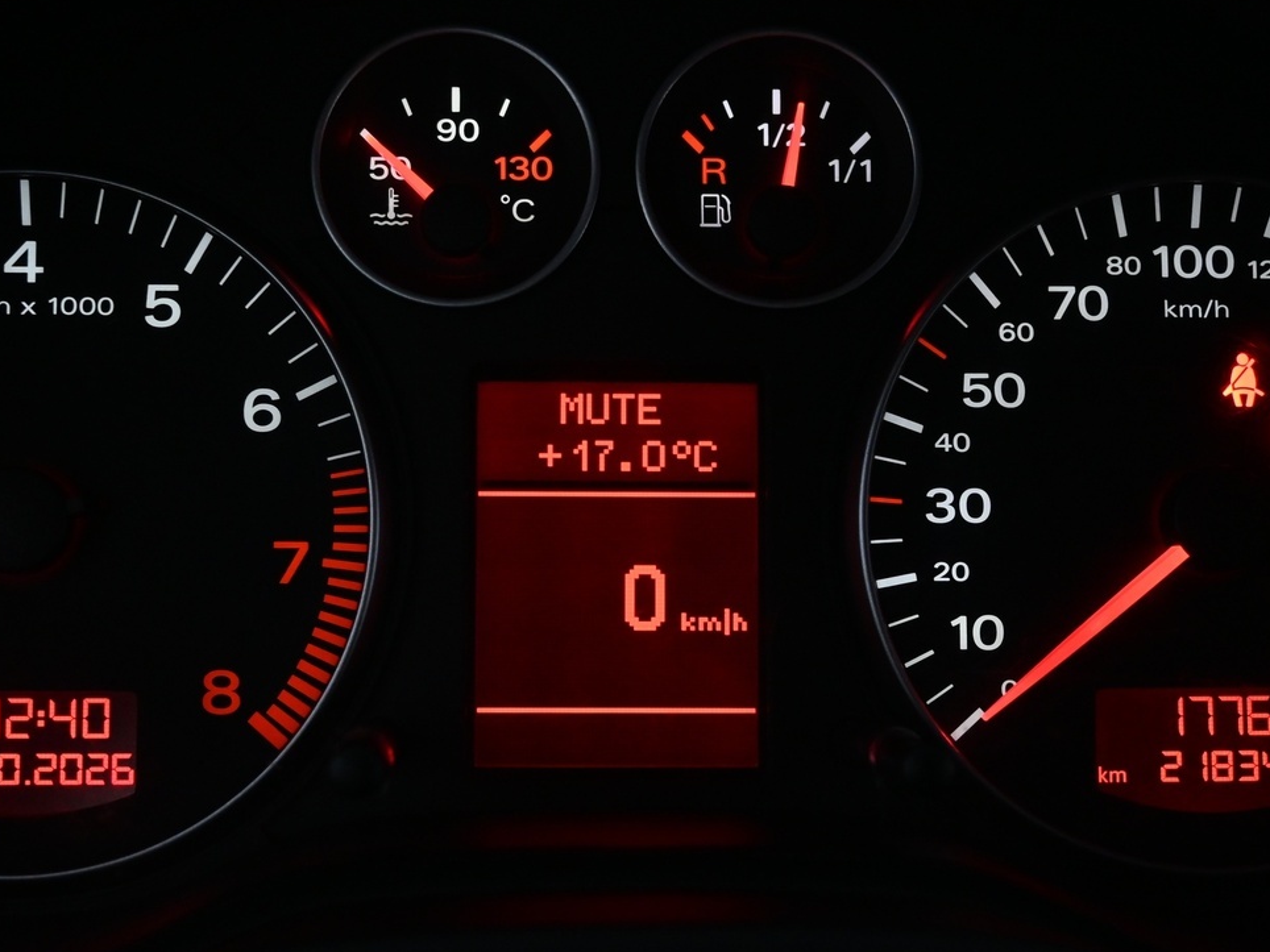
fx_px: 2356
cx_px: 610
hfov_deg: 30.2
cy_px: 438
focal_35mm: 64
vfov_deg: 22.9
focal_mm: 26.5
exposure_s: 1/40
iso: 1600
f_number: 4.5
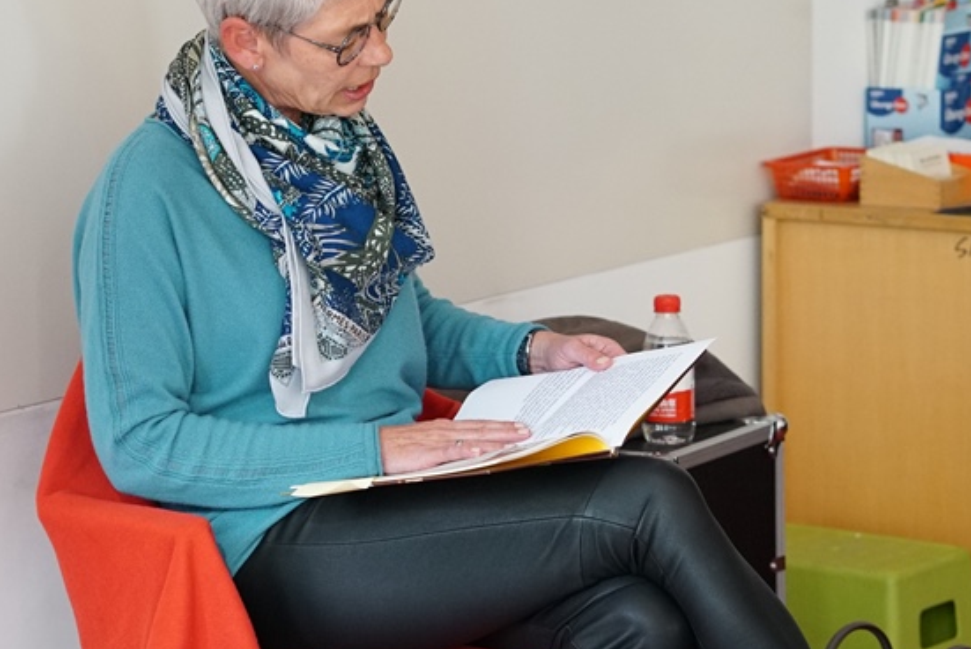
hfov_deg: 13.0
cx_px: 370
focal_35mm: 158
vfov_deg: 8.7
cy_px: 429
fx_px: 4264
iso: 4000
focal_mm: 85
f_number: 4
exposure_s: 1/200
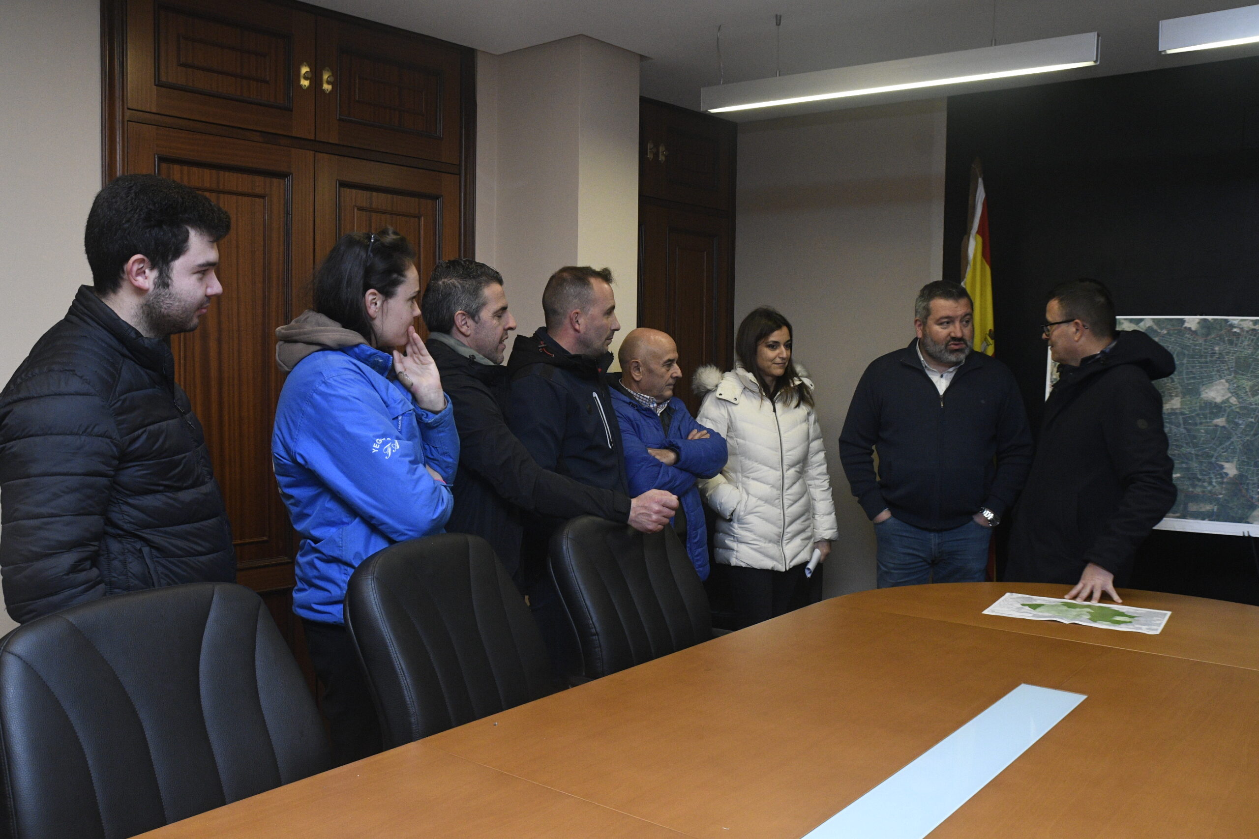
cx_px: 630
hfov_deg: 61.9
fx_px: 1049
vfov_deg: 43.6
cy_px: 420
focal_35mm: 30
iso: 2500
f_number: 7.1
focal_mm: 20
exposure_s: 1/250
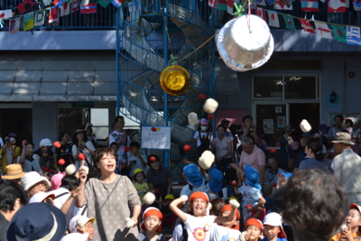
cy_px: 120
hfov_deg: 21.9
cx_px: 180
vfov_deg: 14.7
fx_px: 933
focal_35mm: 93
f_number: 8
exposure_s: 1/200
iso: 100
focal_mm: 62
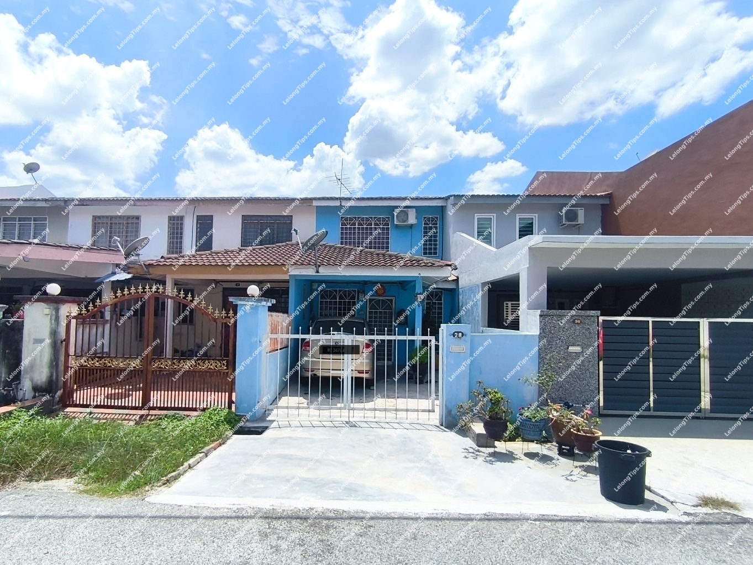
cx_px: 376
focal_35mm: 15
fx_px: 326
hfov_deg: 98.2
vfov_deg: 81.7
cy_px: 282
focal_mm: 1.65
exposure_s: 1/2451
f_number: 2.2
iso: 50
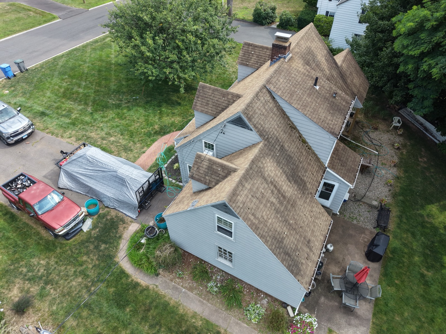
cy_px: 167
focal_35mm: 24
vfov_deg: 56.8
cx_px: 223
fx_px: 309
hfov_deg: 71.6
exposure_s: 1/800
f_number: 1.8
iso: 160
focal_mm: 8.67
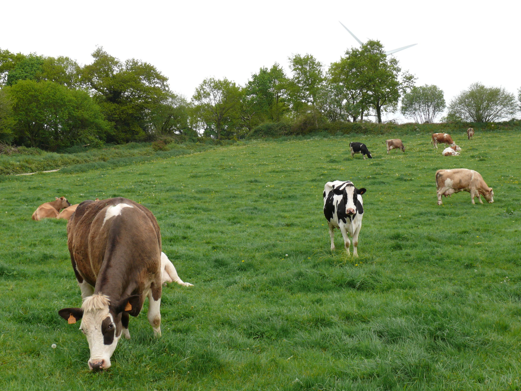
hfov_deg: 38.9
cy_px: 194
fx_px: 738
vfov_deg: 29.7
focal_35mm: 49
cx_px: 263
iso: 100
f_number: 5
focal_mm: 10.1
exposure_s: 1/200
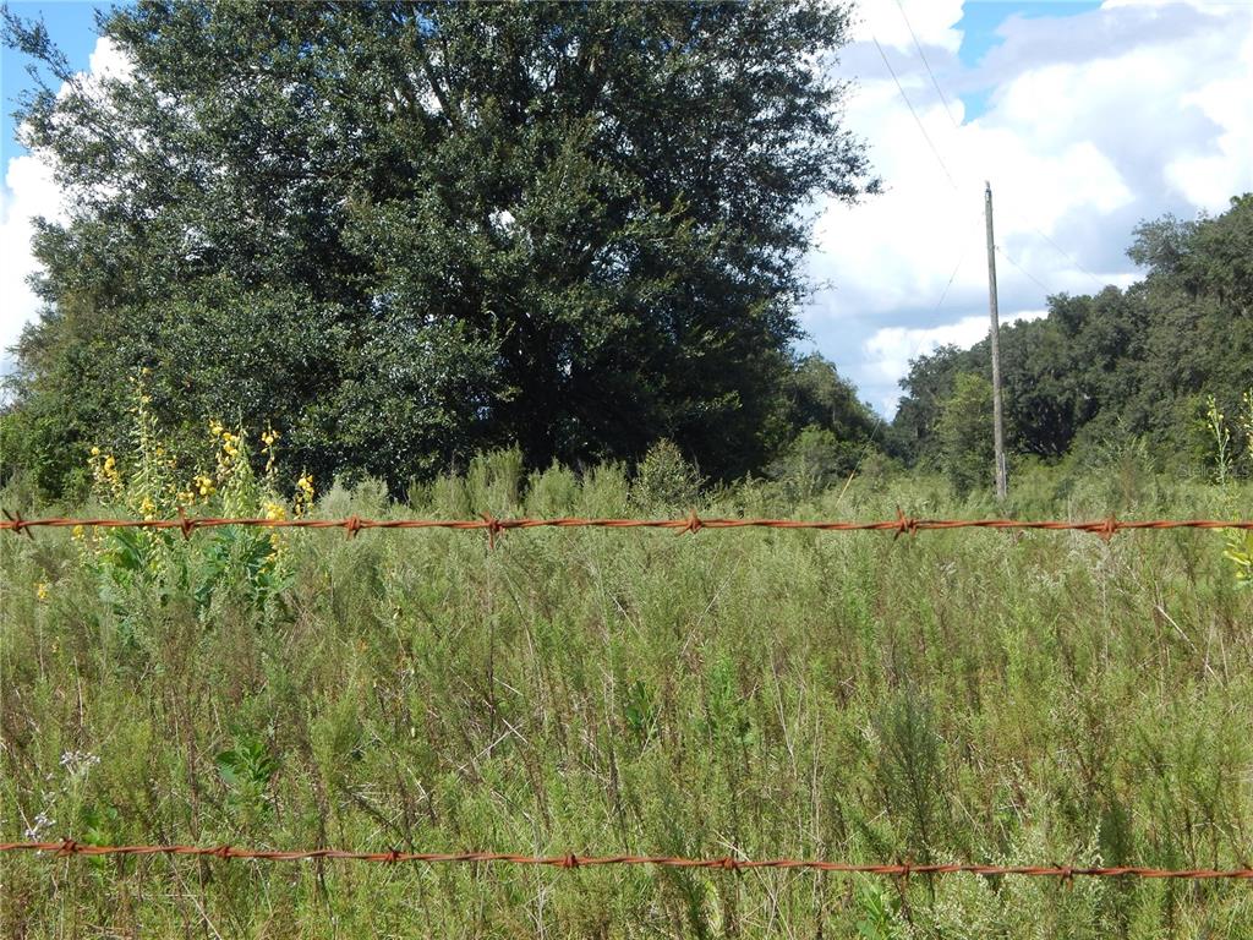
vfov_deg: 27.0
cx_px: 626
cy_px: 470
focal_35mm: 54
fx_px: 1955
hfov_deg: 35.5
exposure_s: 1/1000
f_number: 3.8
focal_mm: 9.7
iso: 125
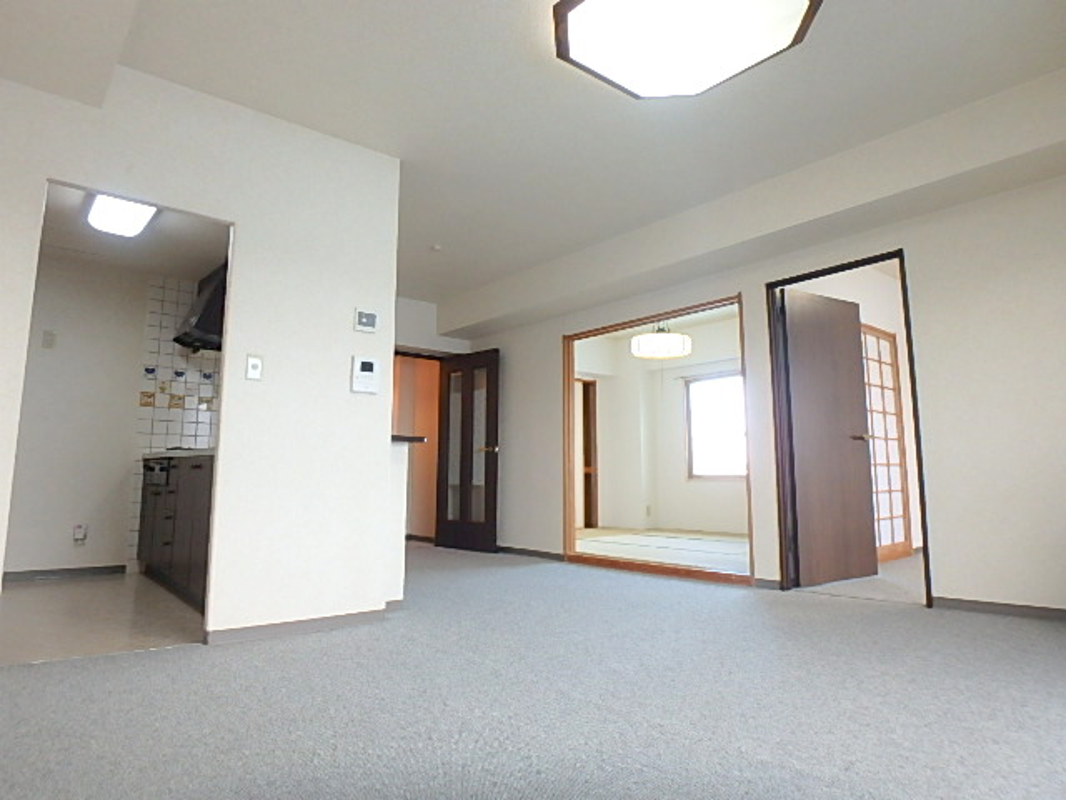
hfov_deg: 79.0
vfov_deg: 63.4
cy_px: 400
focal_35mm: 21
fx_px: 647
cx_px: 533
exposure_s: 1/30
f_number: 3.5
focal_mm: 3.7
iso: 200
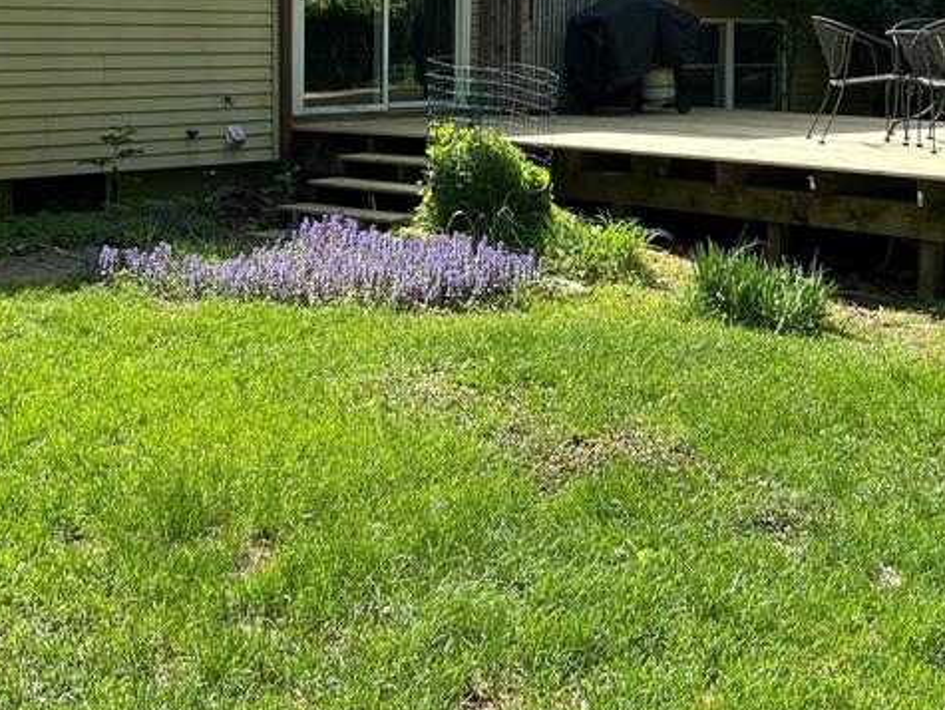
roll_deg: +0.1
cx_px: 424
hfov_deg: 34.3
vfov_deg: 25.3
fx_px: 1530
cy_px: 64
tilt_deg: -3.2
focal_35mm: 56
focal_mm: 5.7
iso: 50
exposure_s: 1/1209
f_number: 1.5
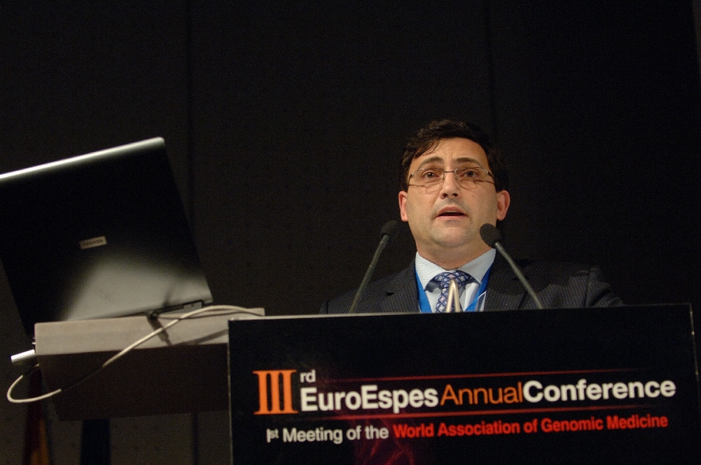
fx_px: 2042
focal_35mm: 105
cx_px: 350
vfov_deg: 13.0
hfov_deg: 19.5
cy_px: 232
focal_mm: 70
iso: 800
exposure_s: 1/80
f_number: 2.8
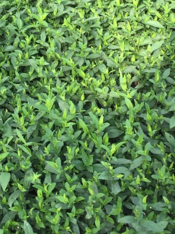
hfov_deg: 19.2
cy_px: 29
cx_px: 11
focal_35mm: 75
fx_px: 506
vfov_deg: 25.3
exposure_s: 1/186
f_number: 2.2
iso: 32
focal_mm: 4.15
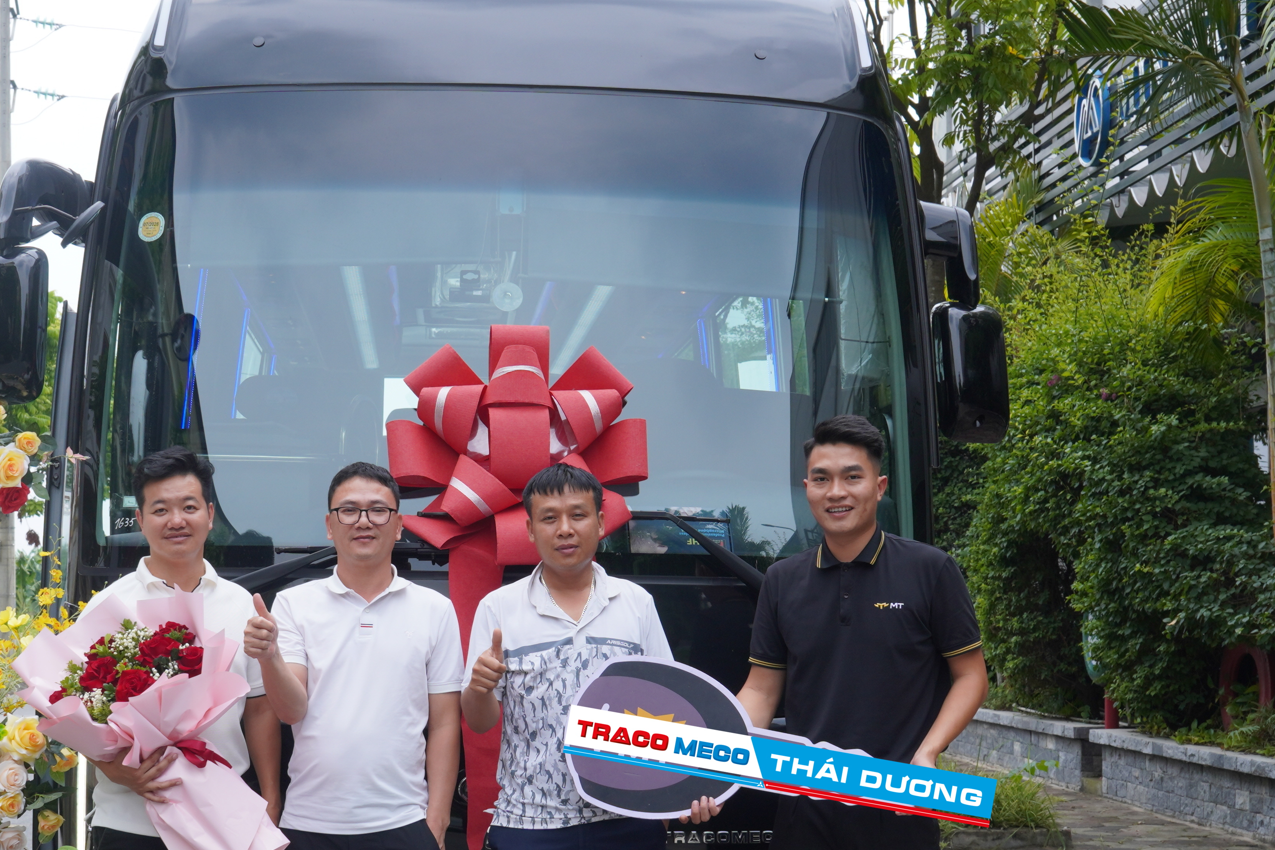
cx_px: 468
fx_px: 2359
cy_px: 571
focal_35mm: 67
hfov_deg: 30.1
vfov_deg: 20.3
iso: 160
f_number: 5.6
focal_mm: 24.6
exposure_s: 1/320
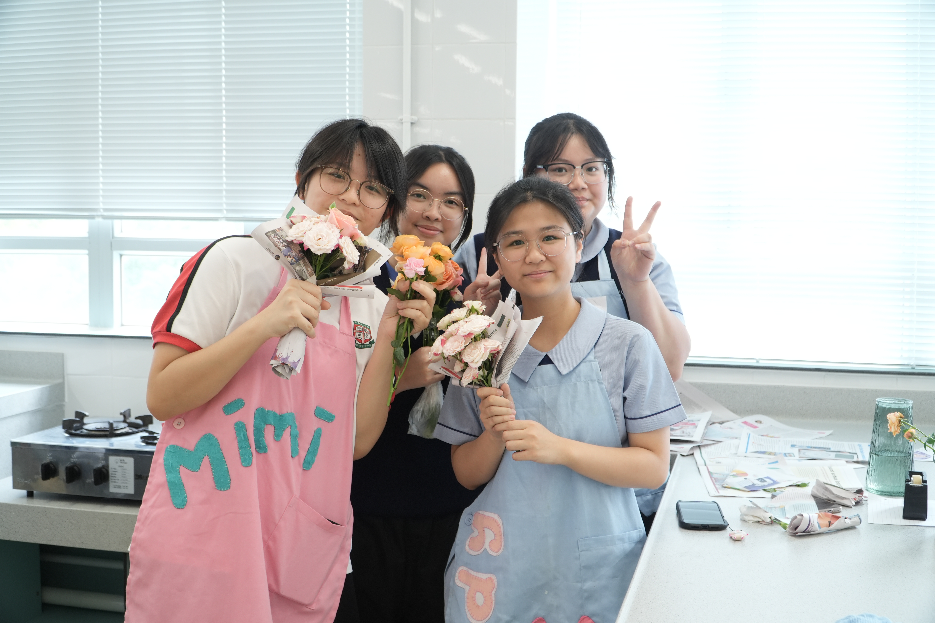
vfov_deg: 34.2
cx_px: 468
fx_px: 1013
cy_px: 312
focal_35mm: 39
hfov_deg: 49.6
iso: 500
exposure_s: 1/60
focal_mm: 26
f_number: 4.5
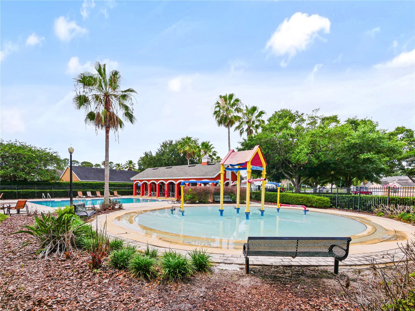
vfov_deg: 85.7
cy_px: 156
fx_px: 168
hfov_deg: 102.1
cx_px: 208
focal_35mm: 14
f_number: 8
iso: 200
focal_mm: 7
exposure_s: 1/400
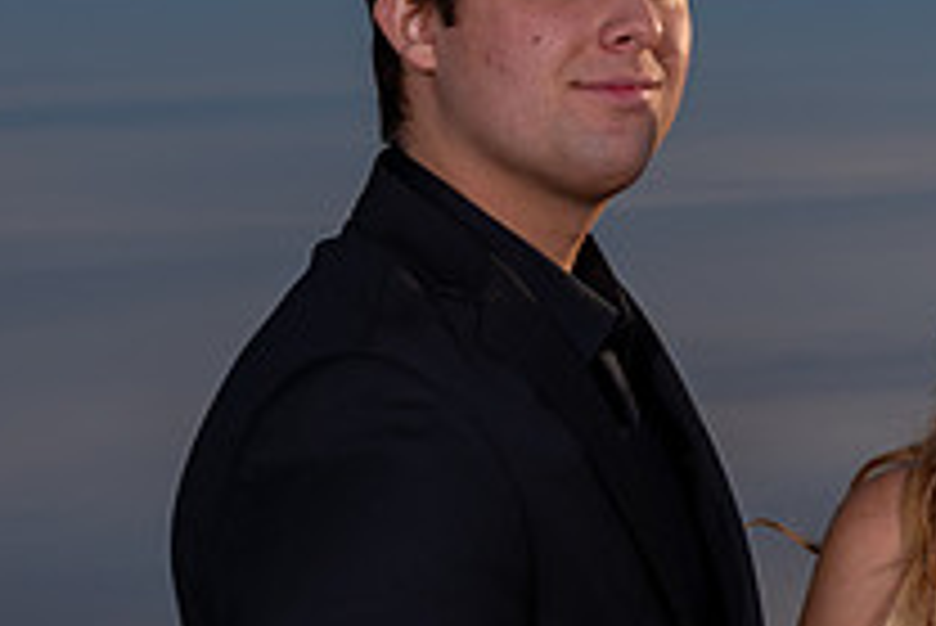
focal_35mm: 203
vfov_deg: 6.8
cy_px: 313
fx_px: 5281
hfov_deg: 10.1
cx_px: 860
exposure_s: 1/200
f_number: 18
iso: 200
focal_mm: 65
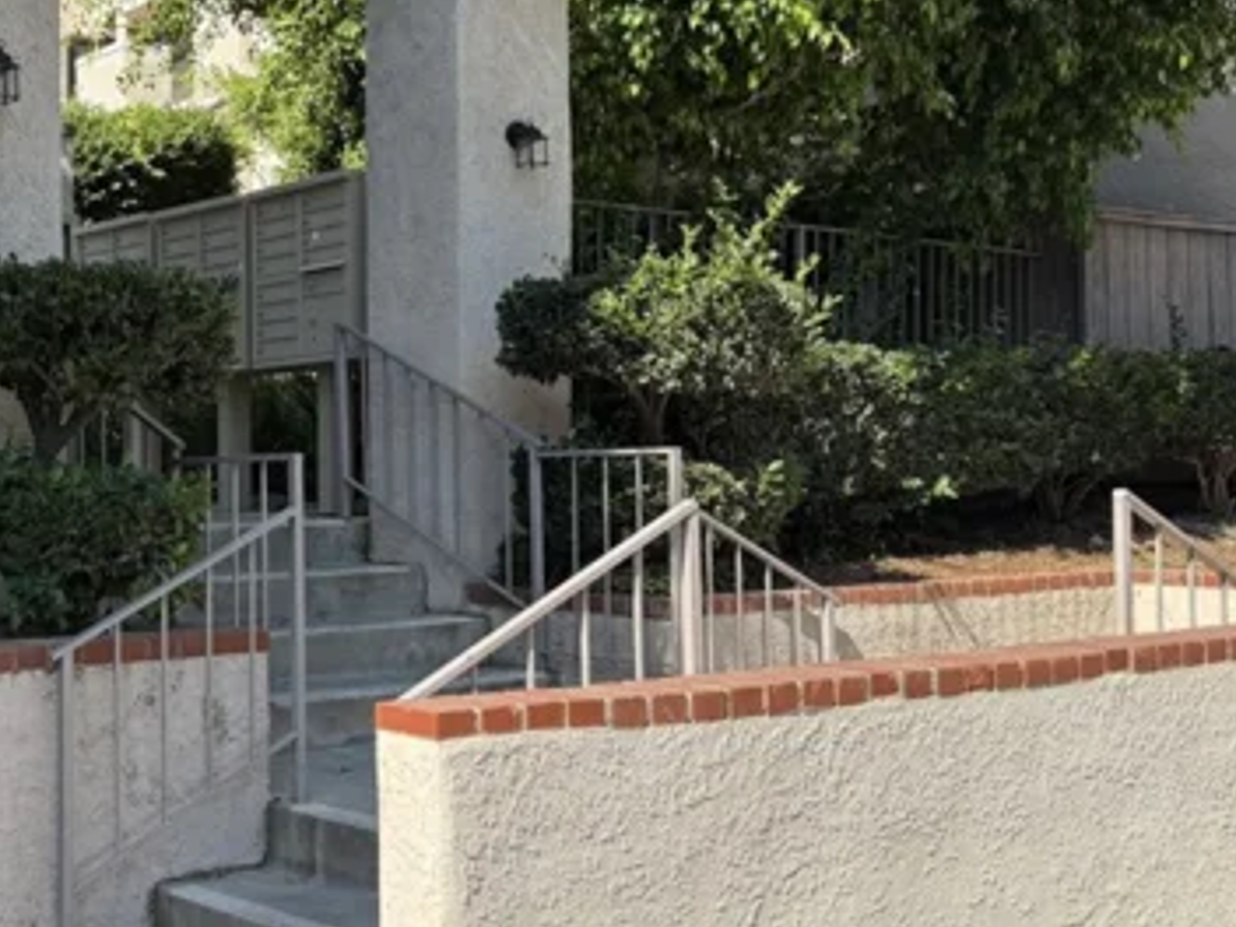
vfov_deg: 28.6
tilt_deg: +2.4
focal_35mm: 51
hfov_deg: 35.9
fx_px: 1821
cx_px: 205
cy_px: 449
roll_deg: -0.3
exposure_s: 1/1770
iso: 80
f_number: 1.78
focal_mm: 6.76
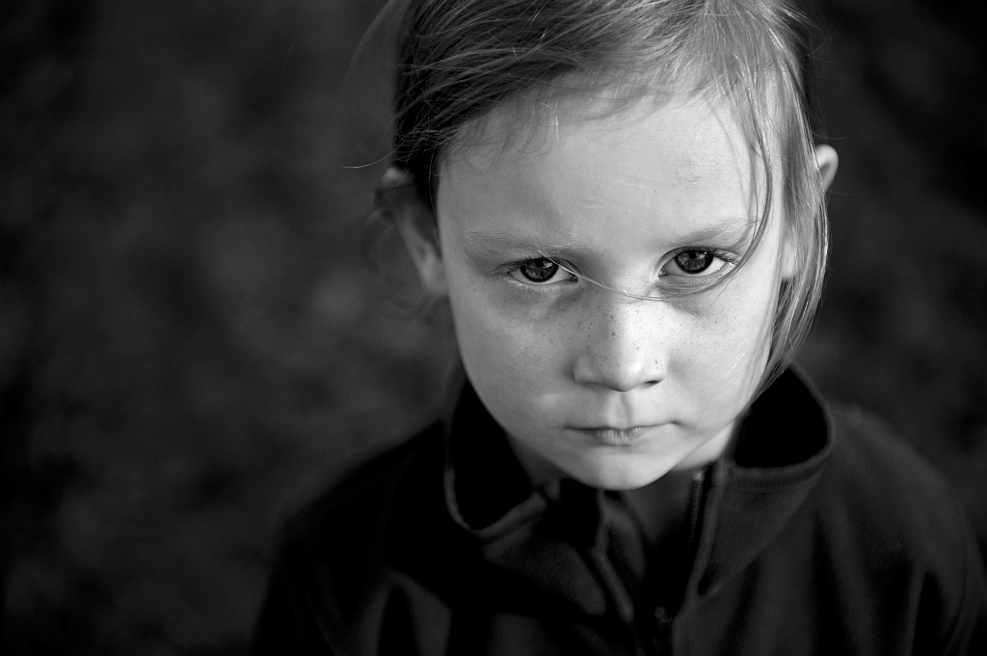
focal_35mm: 70
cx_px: 494
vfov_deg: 19.4
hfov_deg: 28.9
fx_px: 1918
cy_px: 328
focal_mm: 70
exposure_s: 1/1250
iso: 200
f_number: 2.8
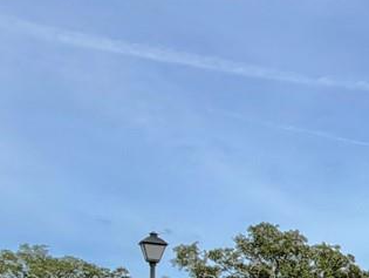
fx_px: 758
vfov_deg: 19.4
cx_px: 730
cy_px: 344
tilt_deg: +3.4
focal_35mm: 71
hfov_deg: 18.5
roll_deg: -0.8
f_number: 2.2
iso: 20
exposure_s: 1/928
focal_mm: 2.22
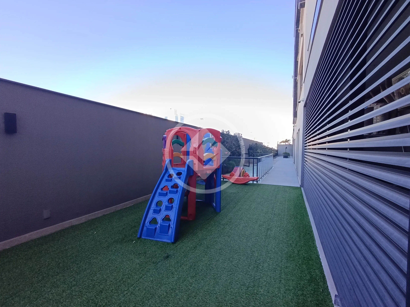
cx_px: 205
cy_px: 154
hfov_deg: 94.5
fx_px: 190
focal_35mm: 16
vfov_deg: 78.1
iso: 50
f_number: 2.2
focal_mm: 1.65
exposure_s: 1/124
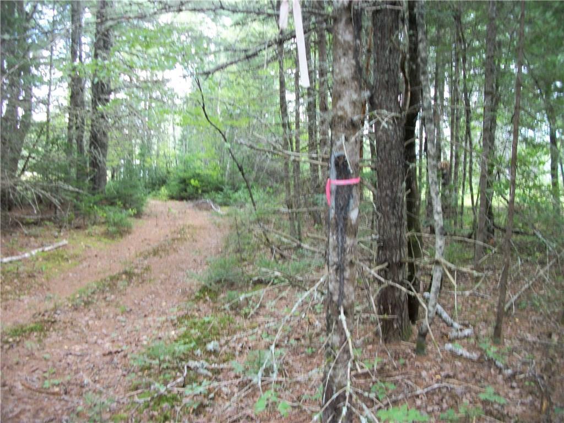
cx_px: 282
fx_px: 521
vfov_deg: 44.2
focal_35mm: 32
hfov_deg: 56.8
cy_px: 212
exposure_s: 1/30
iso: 160
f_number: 2.9
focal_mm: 5.7
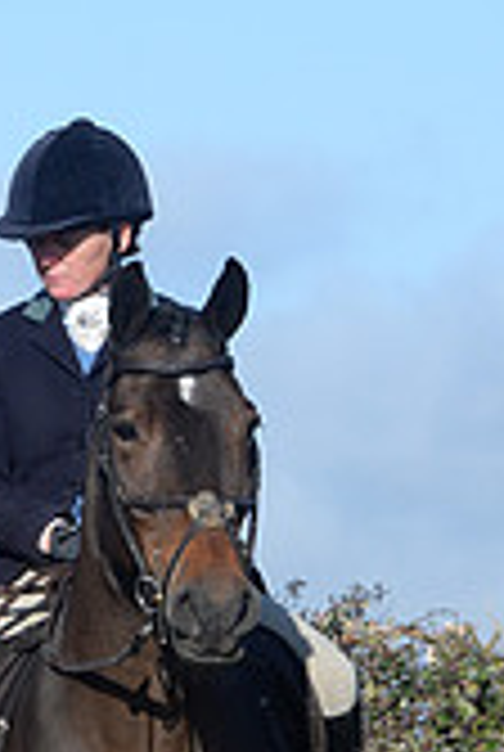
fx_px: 11585
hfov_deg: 2.5
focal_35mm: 554
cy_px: 725
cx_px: -630
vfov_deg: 3.7
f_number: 10
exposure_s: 1/1000
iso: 800
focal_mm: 160
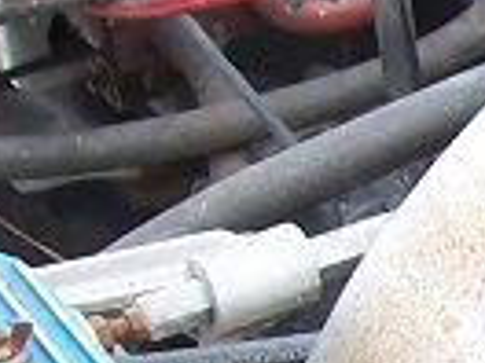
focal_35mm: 246
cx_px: 805
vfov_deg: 5.9
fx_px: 3447
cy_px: 728
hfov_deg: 7.8
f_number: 2.7
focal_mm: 6
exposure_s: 1/67
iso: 80
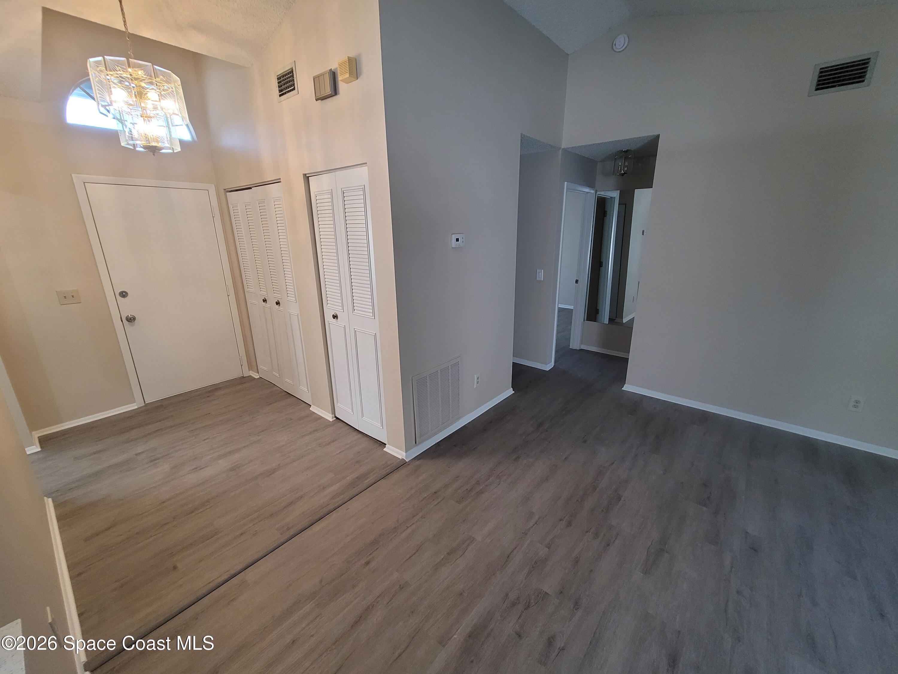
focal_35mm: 13
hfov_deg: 106.2
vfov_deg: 89.9
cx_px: 449
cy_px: 337
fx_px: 337
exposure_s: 1/60
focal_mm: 2.2
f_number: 2.2
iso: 250
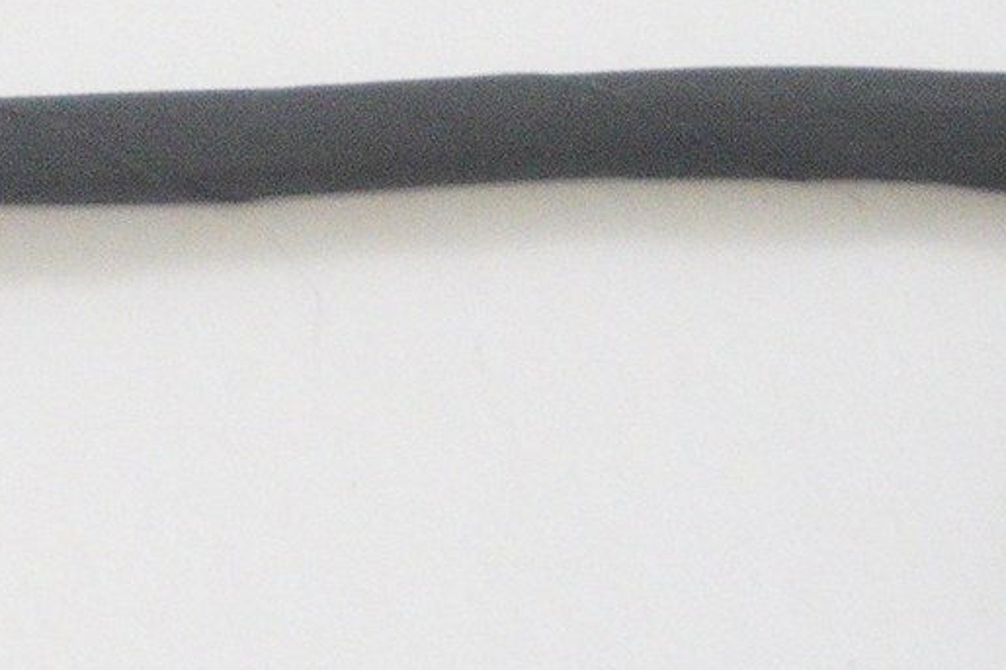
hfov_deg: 6.3
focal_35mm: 327
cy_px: 332
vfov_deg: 4.2
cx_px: -37
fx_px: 9146
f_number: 5.6
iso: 5000
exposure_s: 1/200
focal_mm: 45
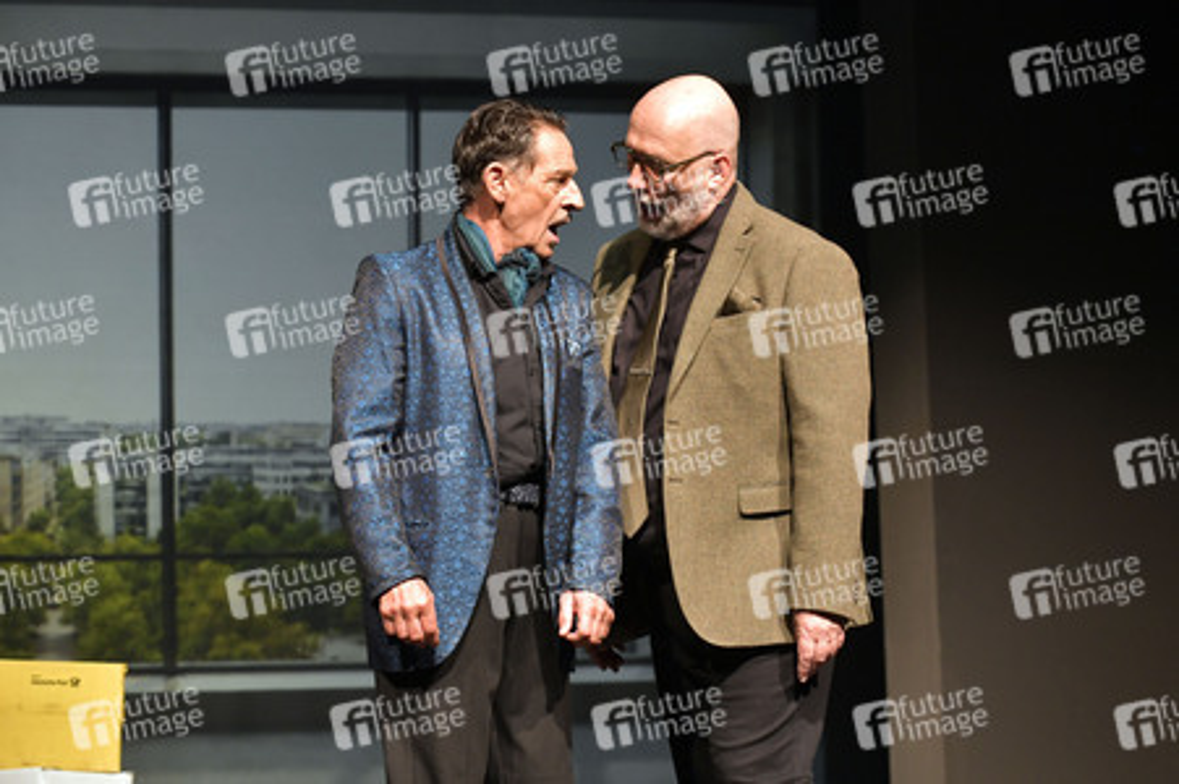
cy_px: 392
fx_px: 3436
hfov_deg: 19.5
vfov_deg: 13.0
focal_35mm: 105
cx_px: 590
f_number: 5.6
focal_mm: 105
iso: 2500
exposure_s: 1/200
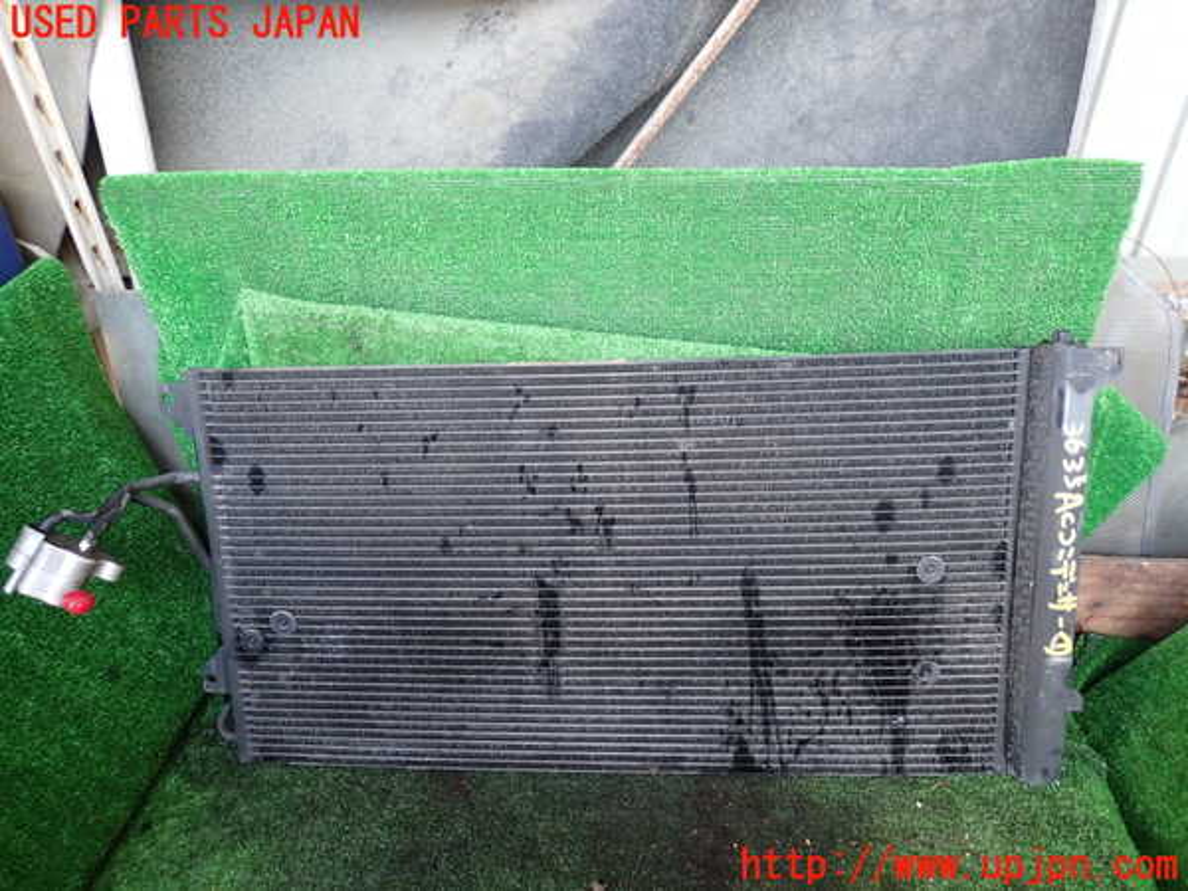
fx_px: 858
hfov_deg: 69.4
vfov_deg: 54.9
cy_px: 446
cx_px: 594
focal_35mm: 25
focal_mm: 4.5
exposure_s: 1/60
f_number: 2
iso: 200
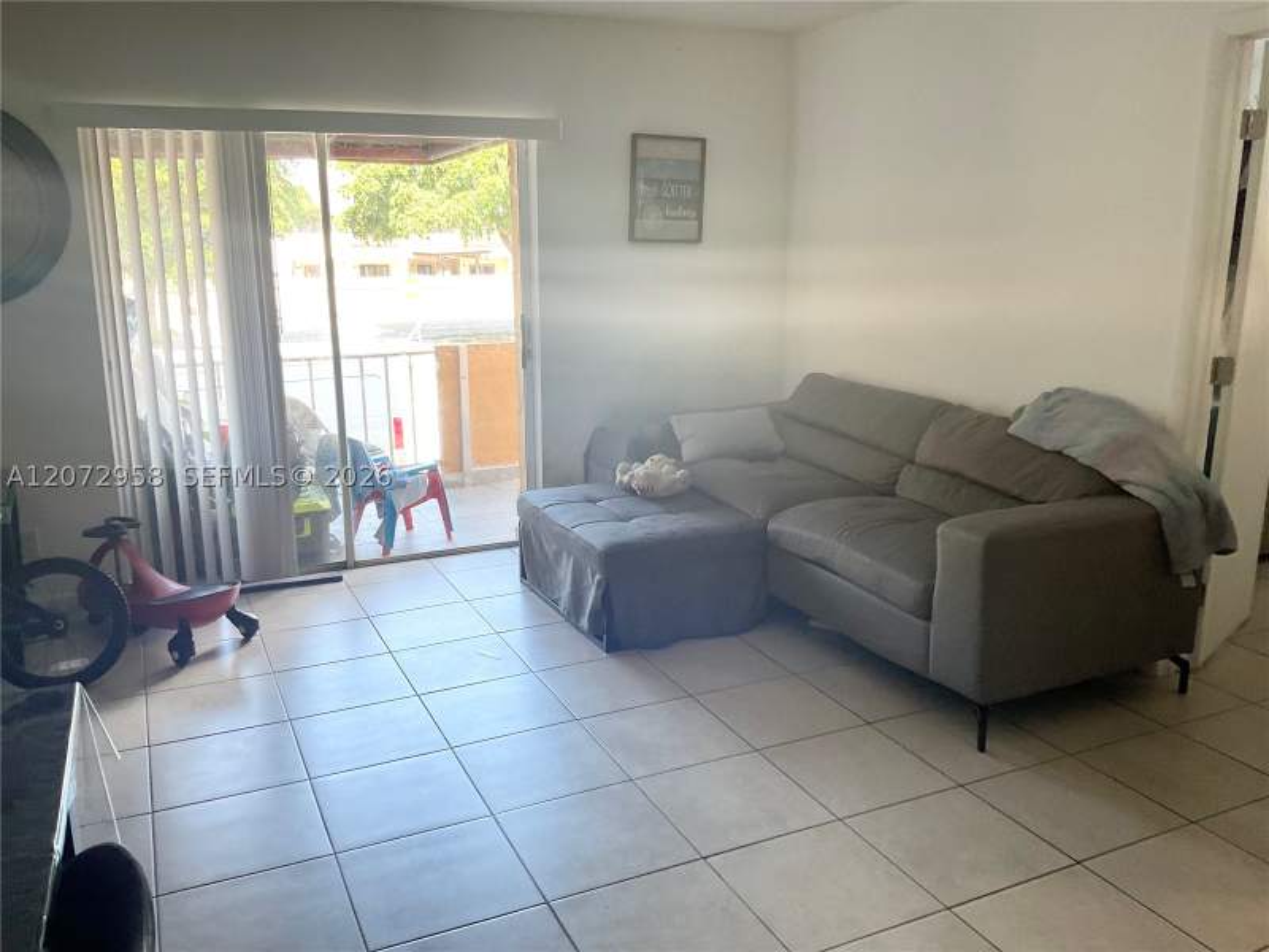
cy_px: 476
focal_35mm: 29
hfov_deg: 61.7
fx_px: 1063
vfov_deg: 48.2
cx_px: 634
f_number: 1.8
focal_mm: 3
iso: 64
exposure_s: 1/122
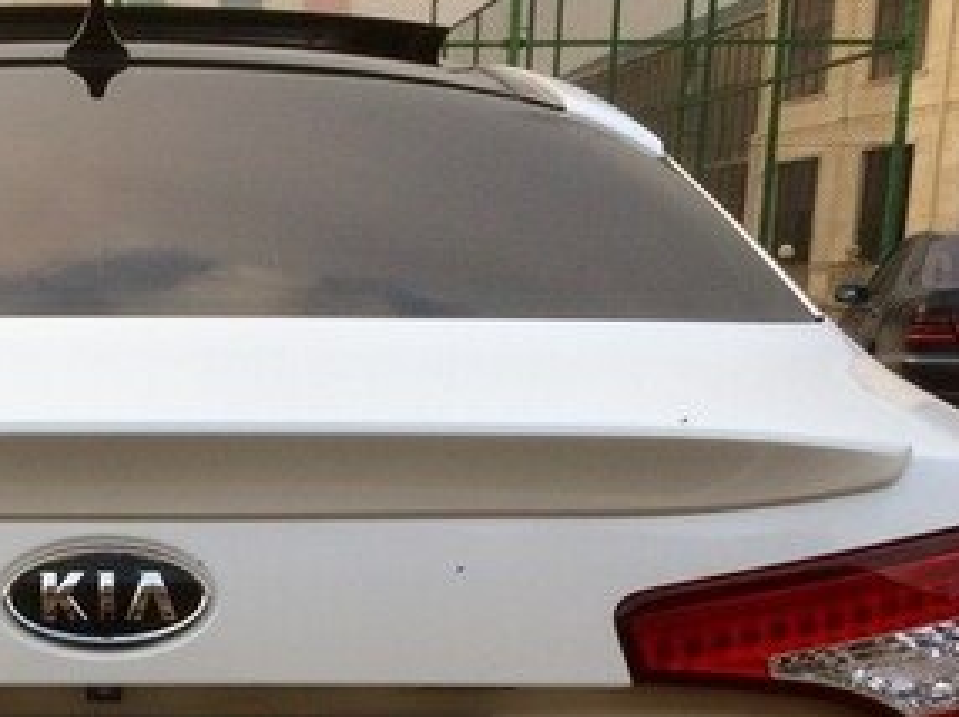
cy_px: 772
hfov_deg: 27.9
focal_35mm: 67
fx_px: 1855
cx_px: 101
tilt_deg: -15.3
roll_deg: -0.2
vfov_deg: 20.9
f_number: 2.2
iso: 32
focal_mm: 4.15
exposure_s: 1/204
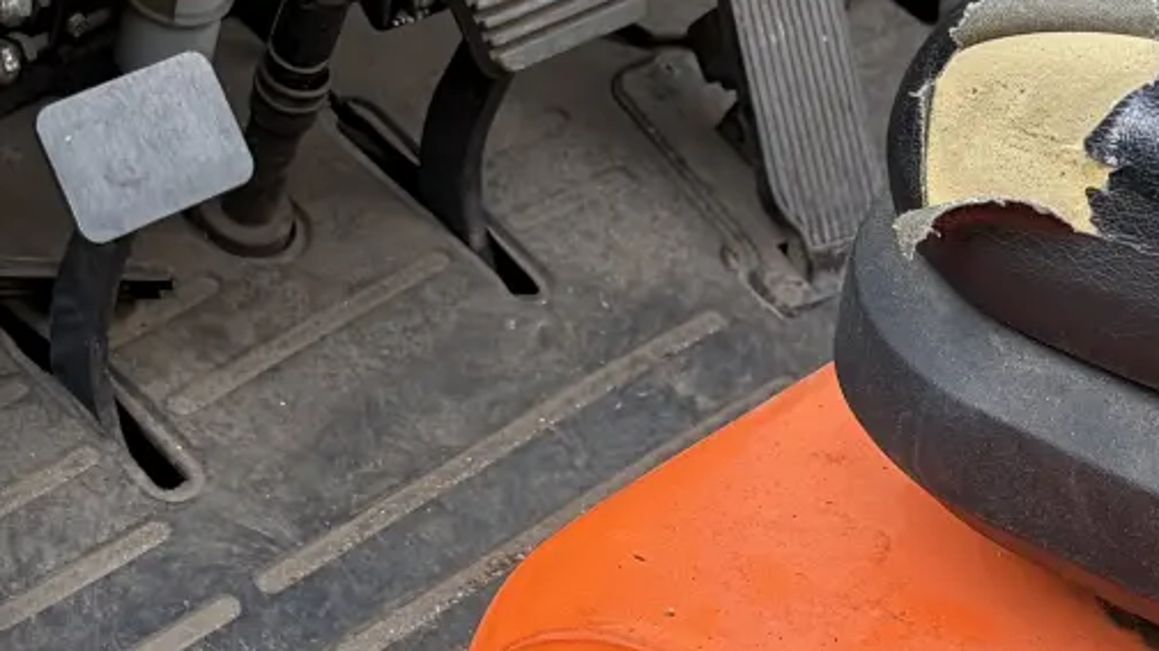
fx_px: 3318
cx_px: 285
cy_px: 7
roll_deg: +0.2
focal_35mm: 108
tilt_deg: -25.2
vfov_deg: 11.1
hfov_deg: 19.7
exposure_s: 1/168
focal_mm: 5.96
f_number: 1.6
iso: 32
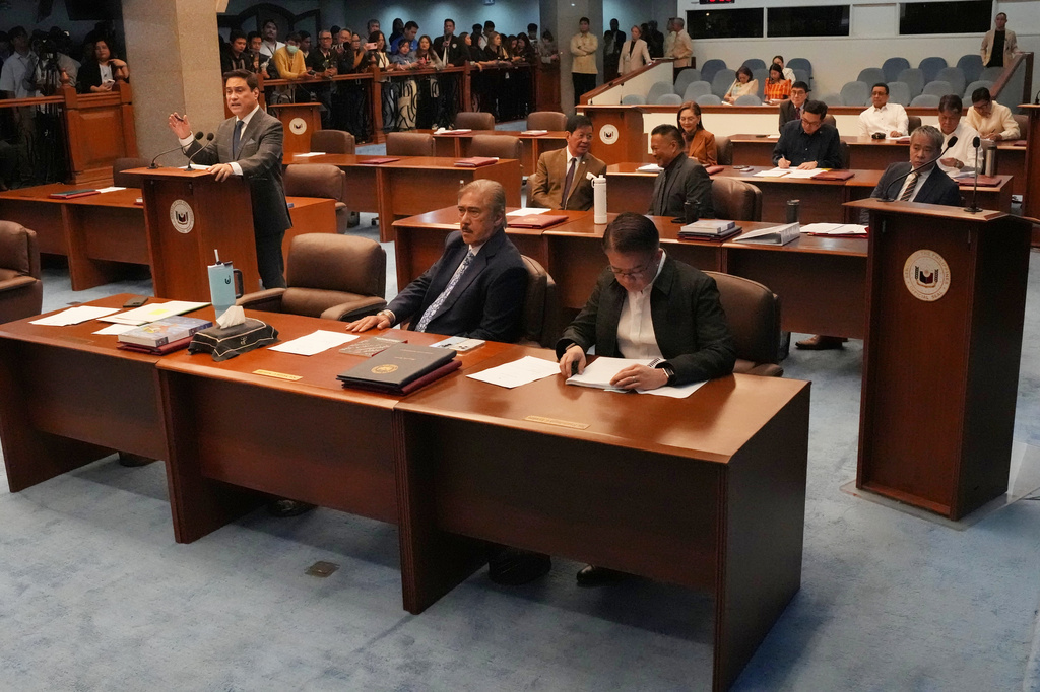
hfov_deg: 53.1
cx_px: 520
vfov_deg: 36.8
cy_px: 346
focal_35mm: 36
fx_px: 1040
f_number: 4.5
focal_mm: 24
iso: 12800
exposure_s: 1/3200
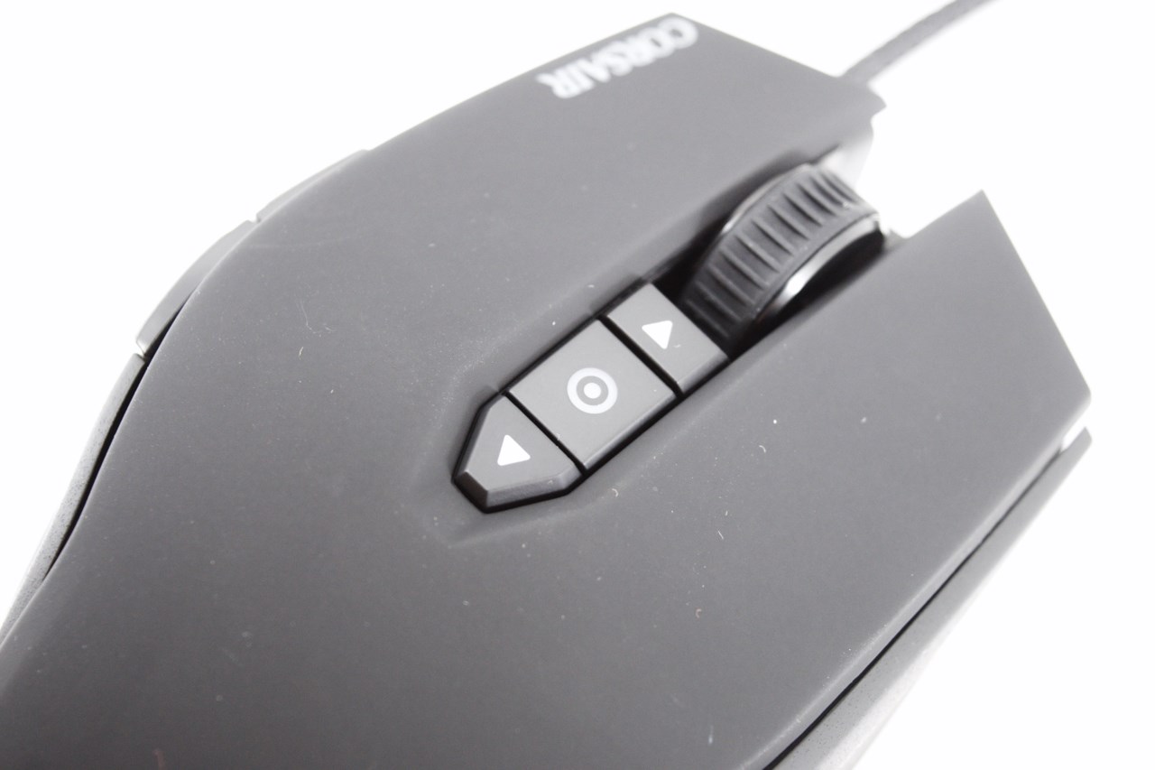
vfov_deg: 19.7
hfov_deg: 29.2
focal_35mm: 69
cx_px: 578
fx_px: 2213
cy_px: 385
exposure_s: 1/125
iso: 400
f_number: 5.3
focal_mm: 46
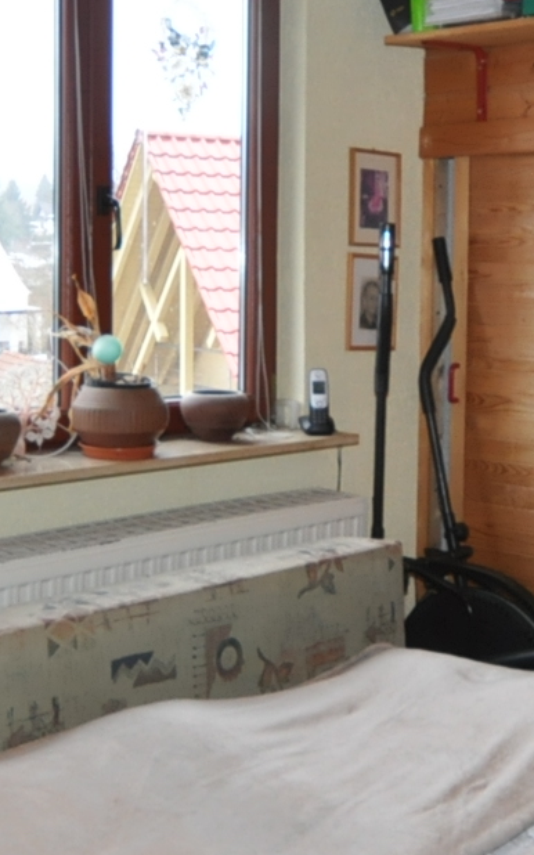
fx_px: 1235
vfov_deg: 38.1
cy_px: 351
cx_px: 354
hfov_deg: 24.3
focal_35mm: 53
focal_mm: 10
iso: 800
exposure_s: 1/60
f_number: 4
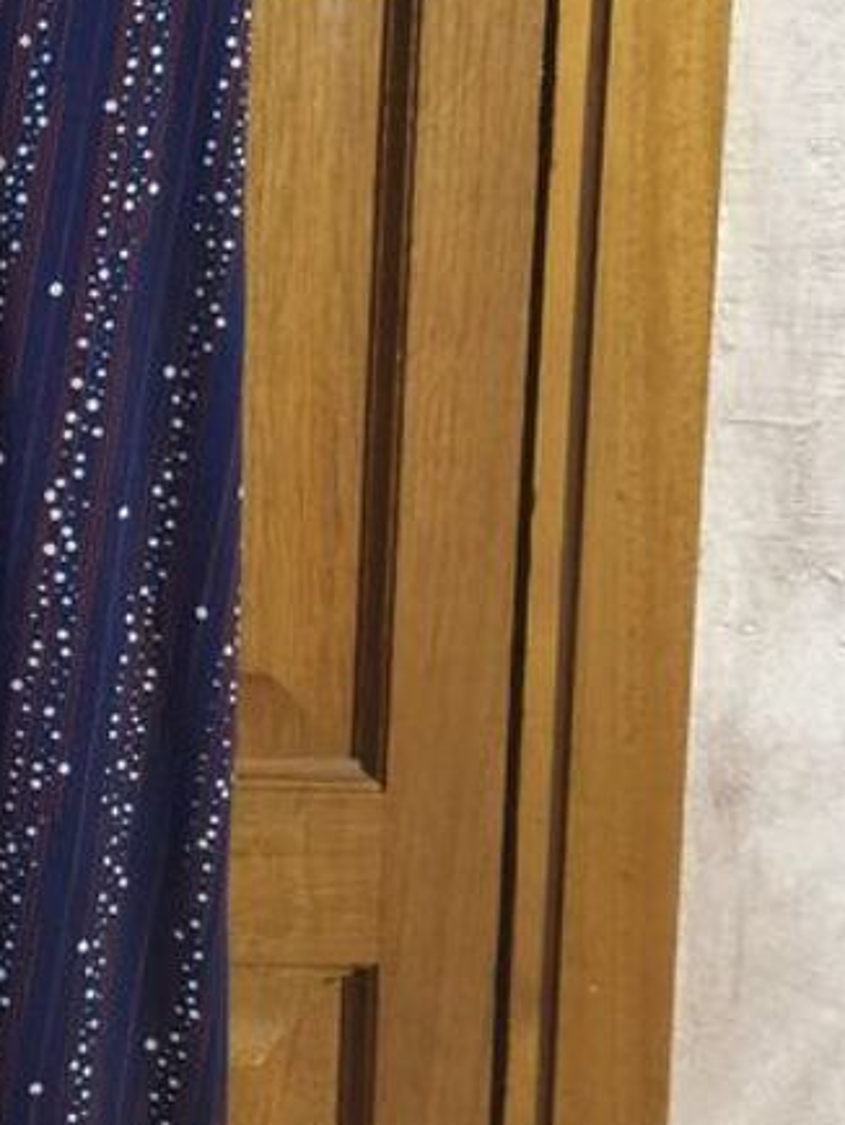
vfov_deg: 21.8
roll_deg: -0.5
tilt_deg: -8.1
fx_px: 2894
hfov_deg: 15.9
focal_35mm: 89
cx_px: -215
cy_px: 258
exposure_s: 1/4
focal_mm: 4.15
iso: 125
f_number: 2.2
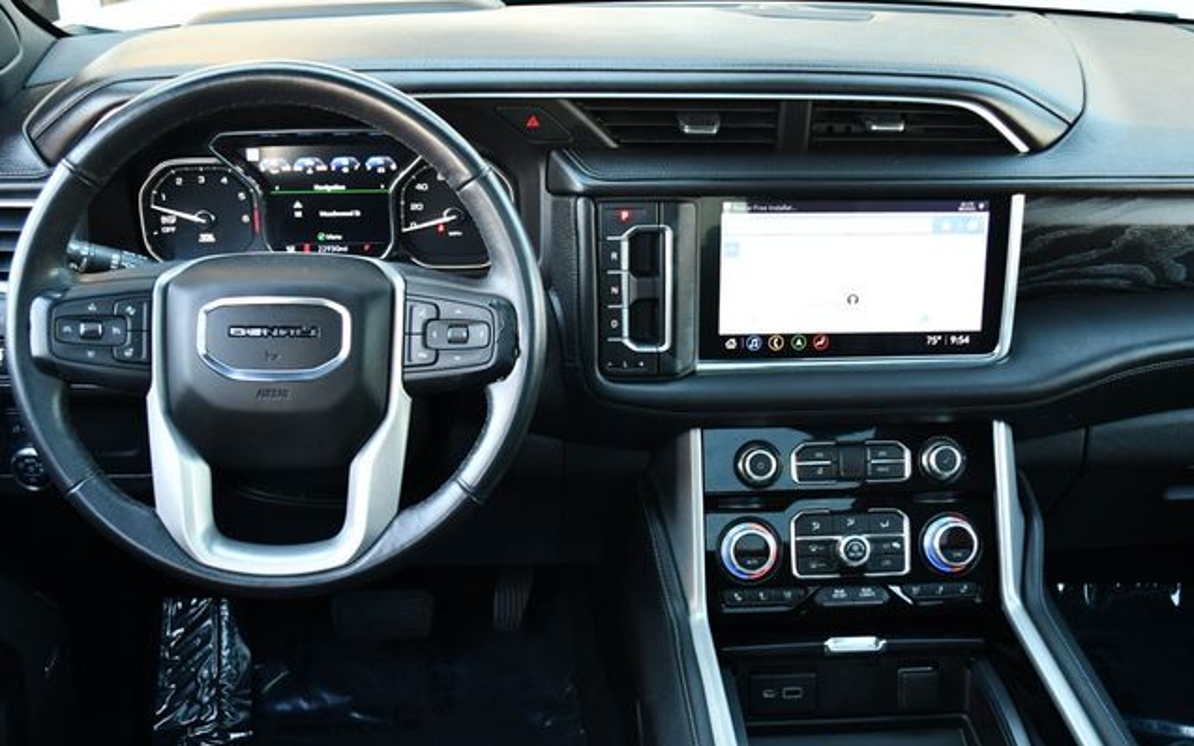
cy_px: 384
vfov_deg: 31.2
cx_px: 598
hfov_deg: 48.2
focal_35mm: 41
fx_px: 1334
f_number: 3.8
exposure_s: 1/125
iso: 900
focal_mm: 20
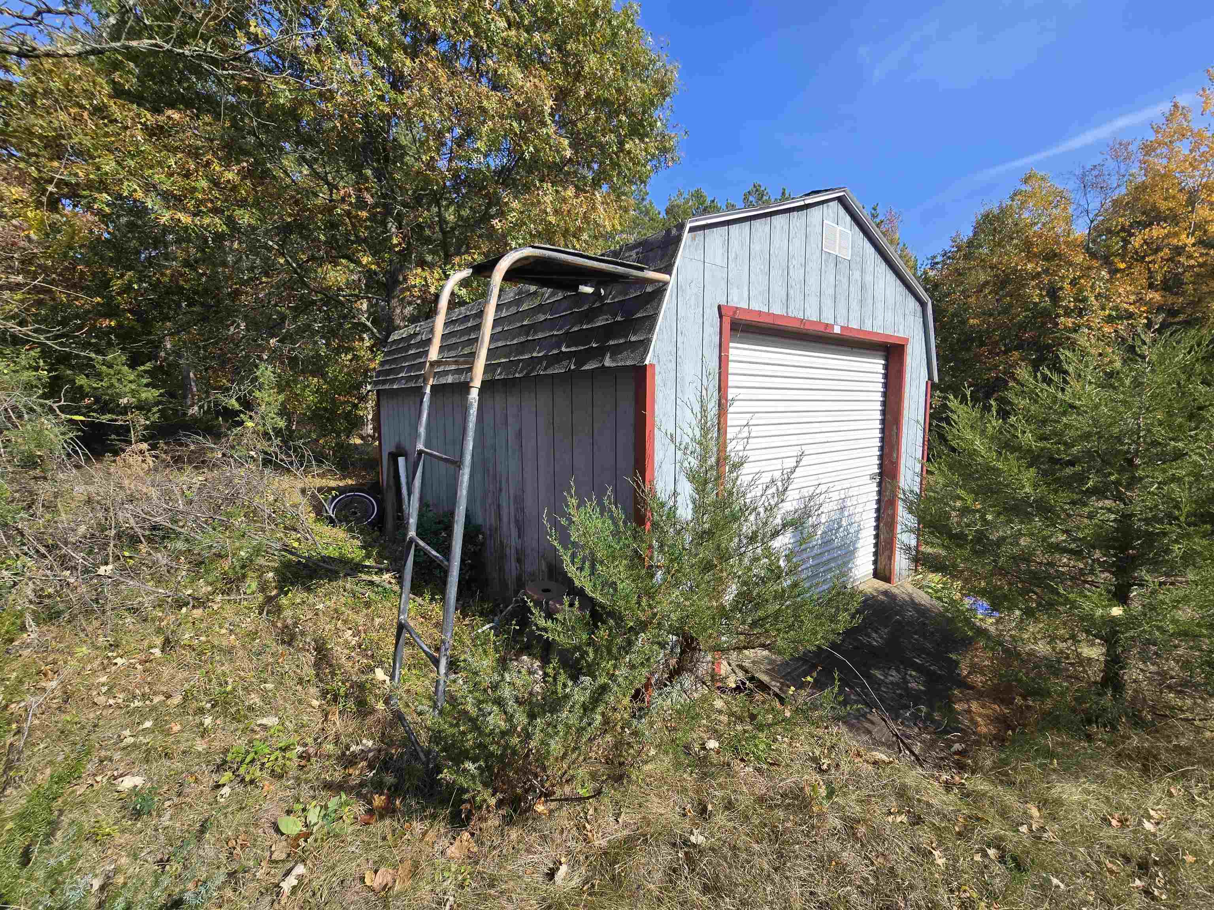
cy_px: 455
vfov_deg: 89.9
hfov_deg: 106.2
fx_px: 456
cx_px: 607
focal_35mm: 13
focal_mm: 2.2
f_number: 2.2
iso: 50
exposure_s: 1/1252
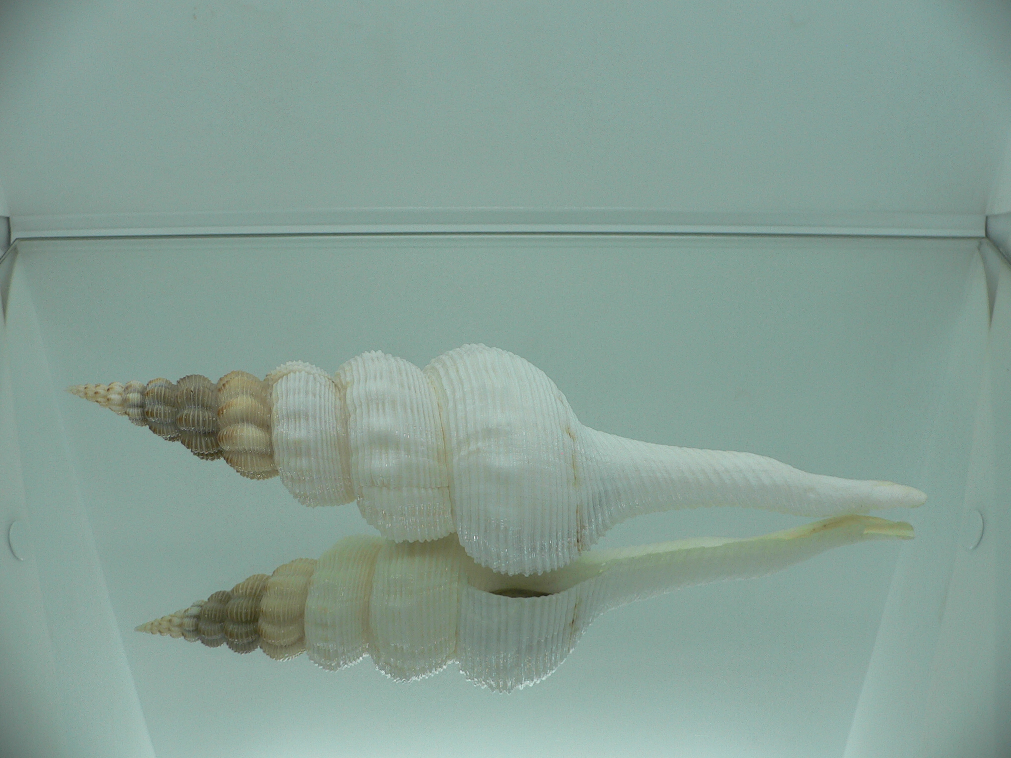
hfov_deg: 52.6
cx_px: 506
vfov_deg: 40.7
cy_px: 379
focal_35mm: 35
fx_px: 1022
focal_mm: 4.6
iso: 80
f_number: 2.8
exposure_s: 1/60
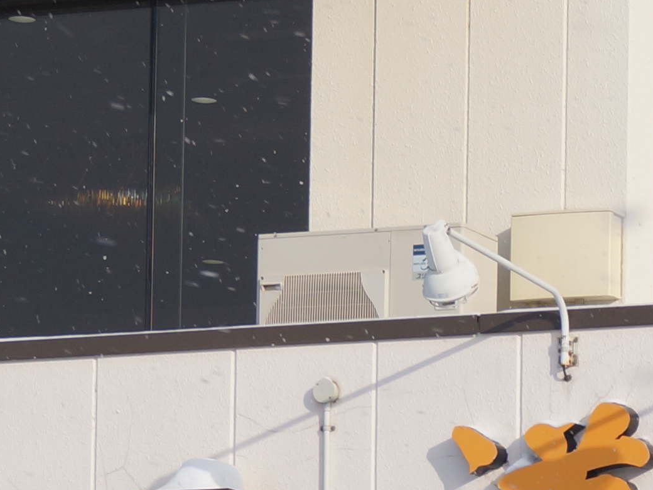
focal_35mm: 238
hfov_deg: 8.0
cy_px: 988
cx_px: 1187
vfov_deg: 6.1
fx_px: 4495
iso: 100
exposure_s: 1/250
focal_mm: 35
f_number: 9
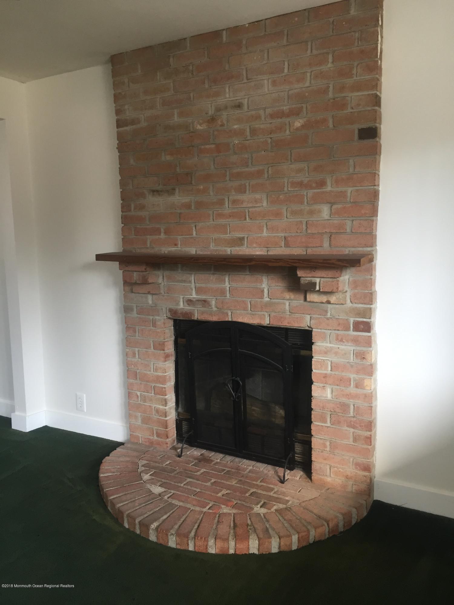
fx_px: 507
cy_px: 302
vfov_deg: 61.7
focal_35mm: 29
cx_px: 227
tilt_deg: -7.0
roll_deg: +0.7
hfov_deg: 48.2
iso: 64
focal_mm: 4.15
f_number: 2.2
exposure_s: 1/30
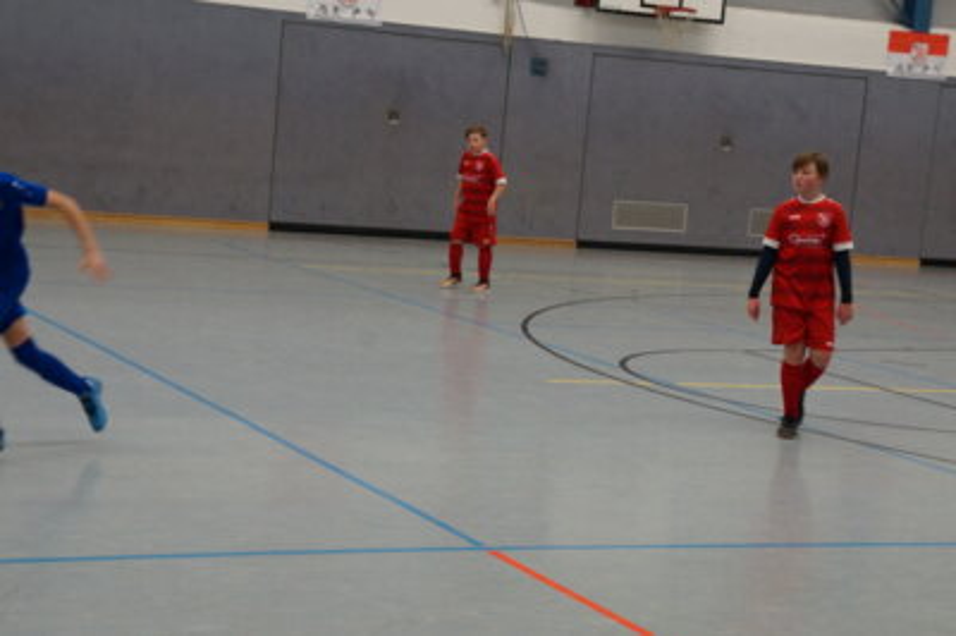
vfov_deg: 17.1
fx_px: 2109
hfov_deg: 25.5
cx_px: 478
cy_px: 318
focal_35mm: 80
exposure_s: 1/100
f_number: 7.1
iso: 1600
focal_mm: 53
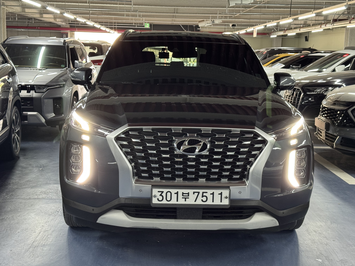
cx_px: 178
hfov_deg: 39.7
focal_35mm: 48
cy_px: 133
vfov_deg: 30.3
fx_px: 492
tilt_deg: -9.3
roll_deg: -0.8
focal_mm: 6.76
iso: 200
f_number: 1.78
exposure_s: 1/60
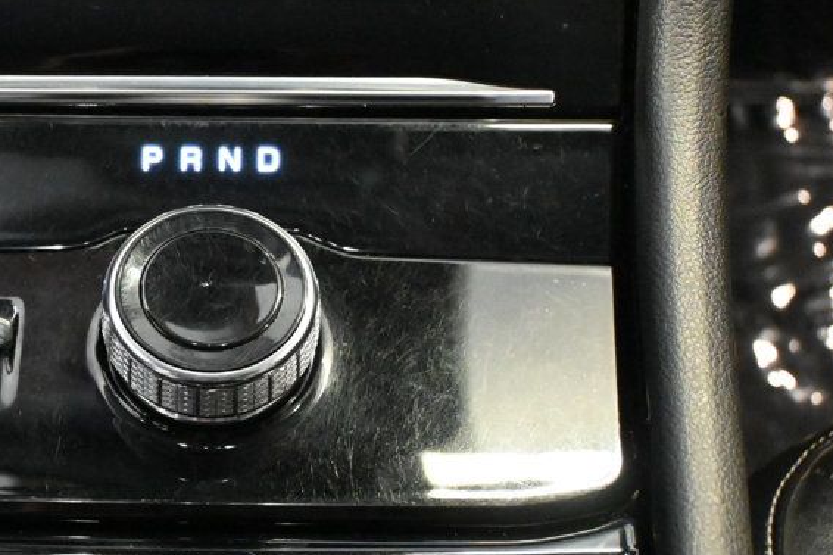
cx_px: 187
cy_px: 284
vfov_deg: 14.4
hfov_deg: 21.3
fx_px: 2195
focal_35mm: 95
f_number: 5.3
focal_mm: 35
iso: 12800
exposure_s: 1/60
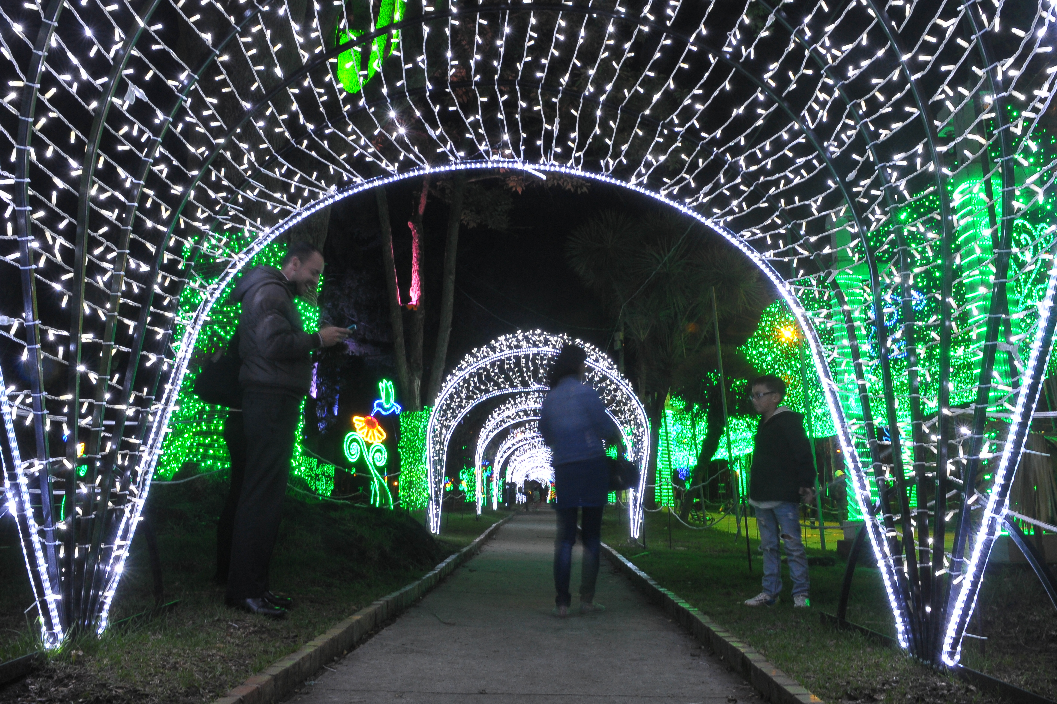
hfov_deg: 63.7
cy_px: 311
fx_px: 851
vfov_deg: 44.8
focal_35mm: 29
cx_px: 536
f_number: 20
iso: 2000
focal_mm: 24
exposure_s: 1/2
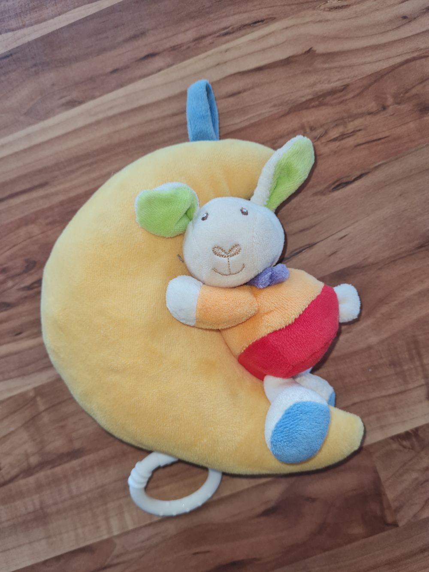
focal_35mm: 26
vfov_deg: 67.3
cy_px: 286
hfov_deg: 53.1
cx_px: 214
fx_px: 430
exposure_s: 1/50
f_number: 1.8
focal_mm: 5.4
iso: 64
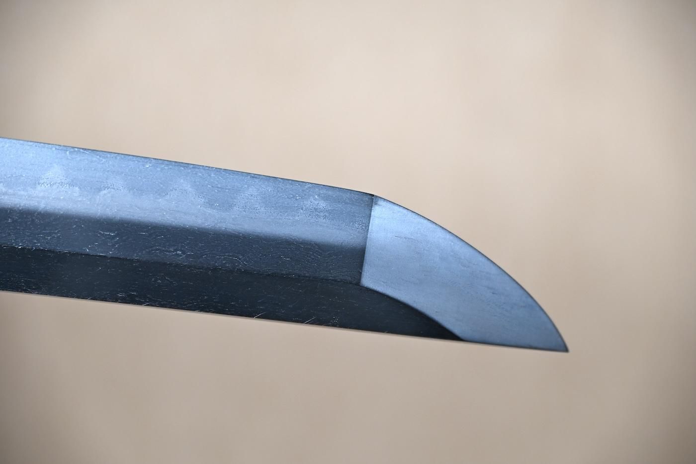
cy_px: 232
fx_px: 3044
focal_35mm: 158
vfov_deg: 8.7
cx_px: 348
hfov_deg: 13.0
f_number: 6
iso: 100
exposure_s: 1/1.6
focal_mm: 105
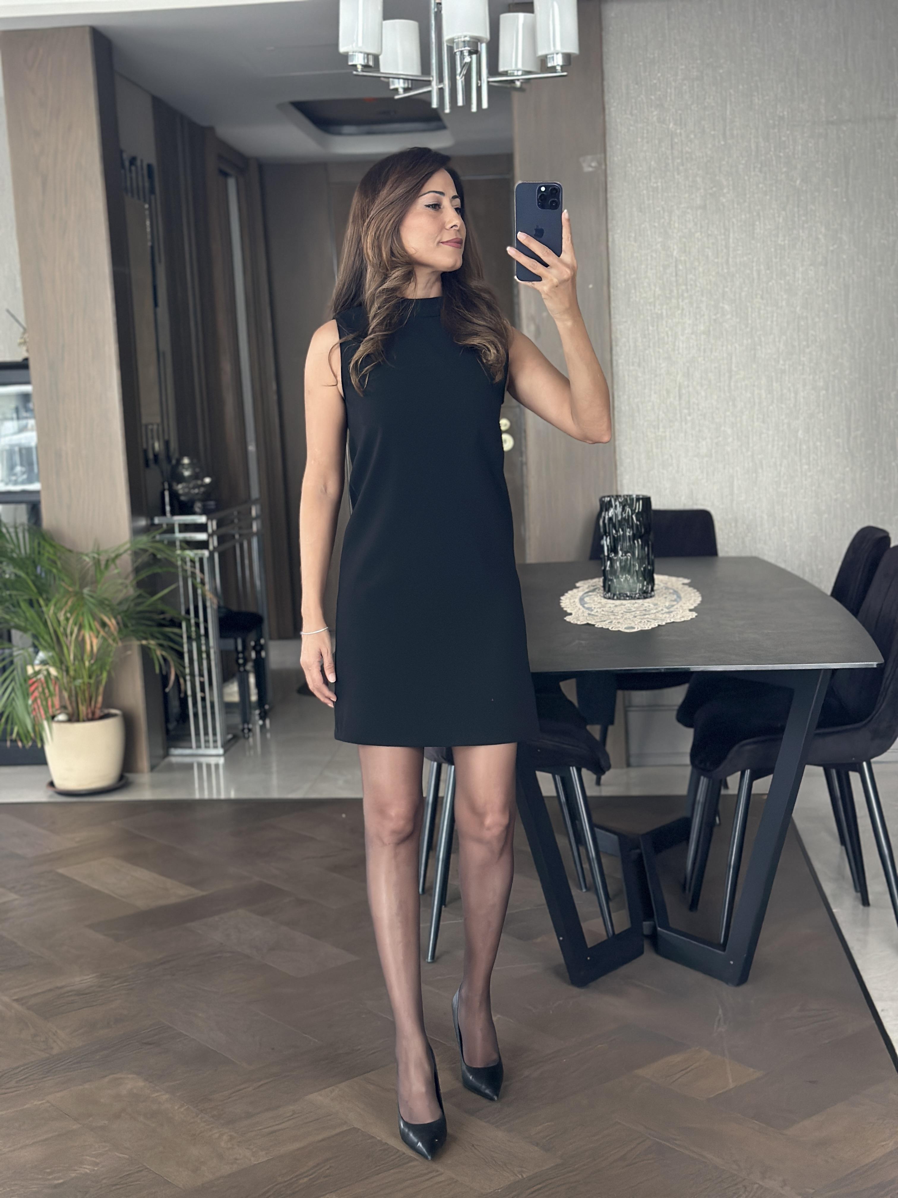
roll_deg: +3.6
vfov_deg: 39.7
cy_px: 599
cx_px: 449
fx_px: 1660
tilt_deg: -18.2
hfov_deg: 30.3
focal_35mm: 48
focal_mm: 6.86
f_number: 1.78
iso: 400
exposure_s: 1/44
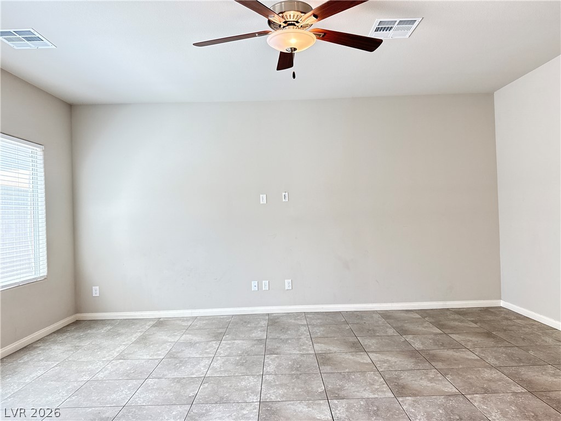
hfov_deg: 71.6
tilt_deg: +0.8
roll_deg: +1.3
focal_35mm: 24
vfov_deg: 56.8
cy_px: 210
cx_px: 280
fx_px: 389
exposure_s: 1/124
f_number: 1.78
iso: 200
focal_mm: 6.76
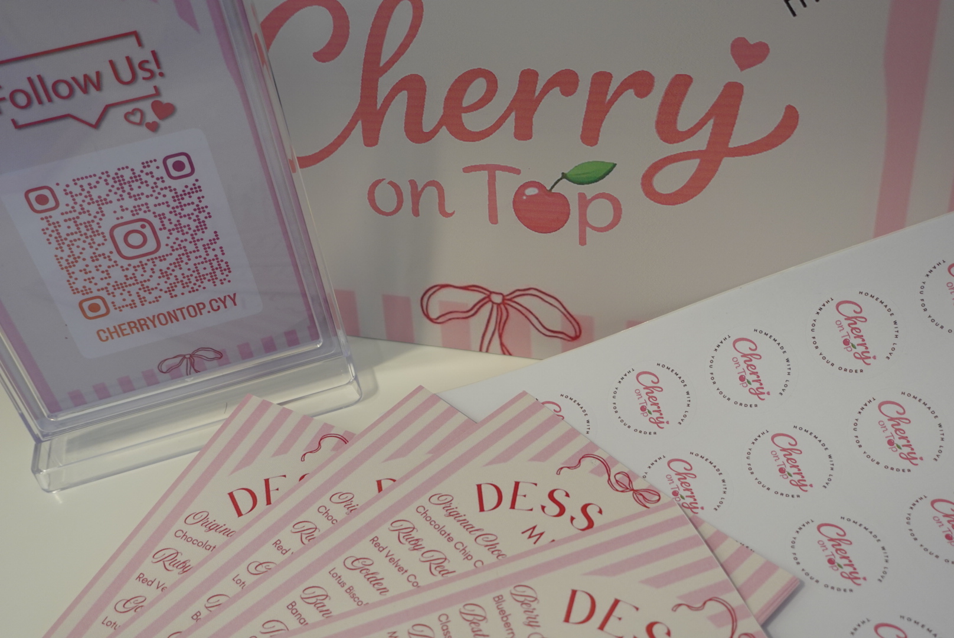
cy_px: 319
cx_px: 477
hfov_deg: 55.8
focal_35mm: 34
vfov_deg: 38.9
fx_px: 902
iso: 200
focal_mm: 12.93
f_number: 2.8
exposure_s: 1/40
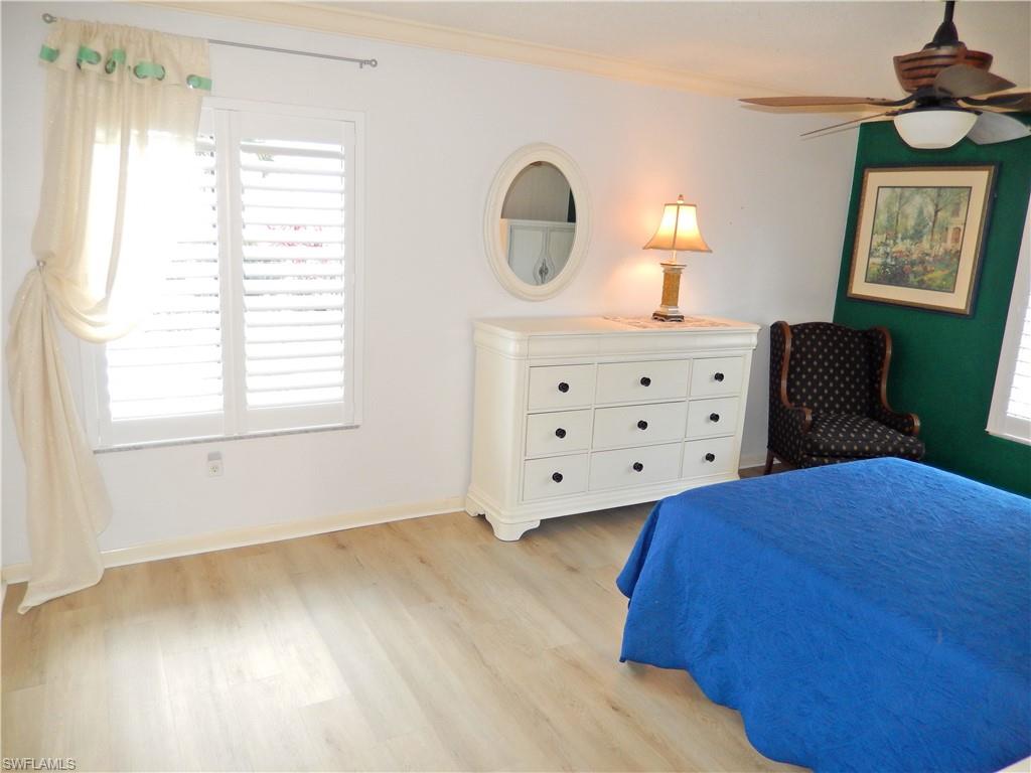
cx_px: 516
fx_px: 745
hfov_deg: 69.4
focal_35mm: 25
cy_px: 386
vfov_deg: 54.9
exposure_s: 1/30
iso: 250
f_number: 3.4
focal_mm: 4.5
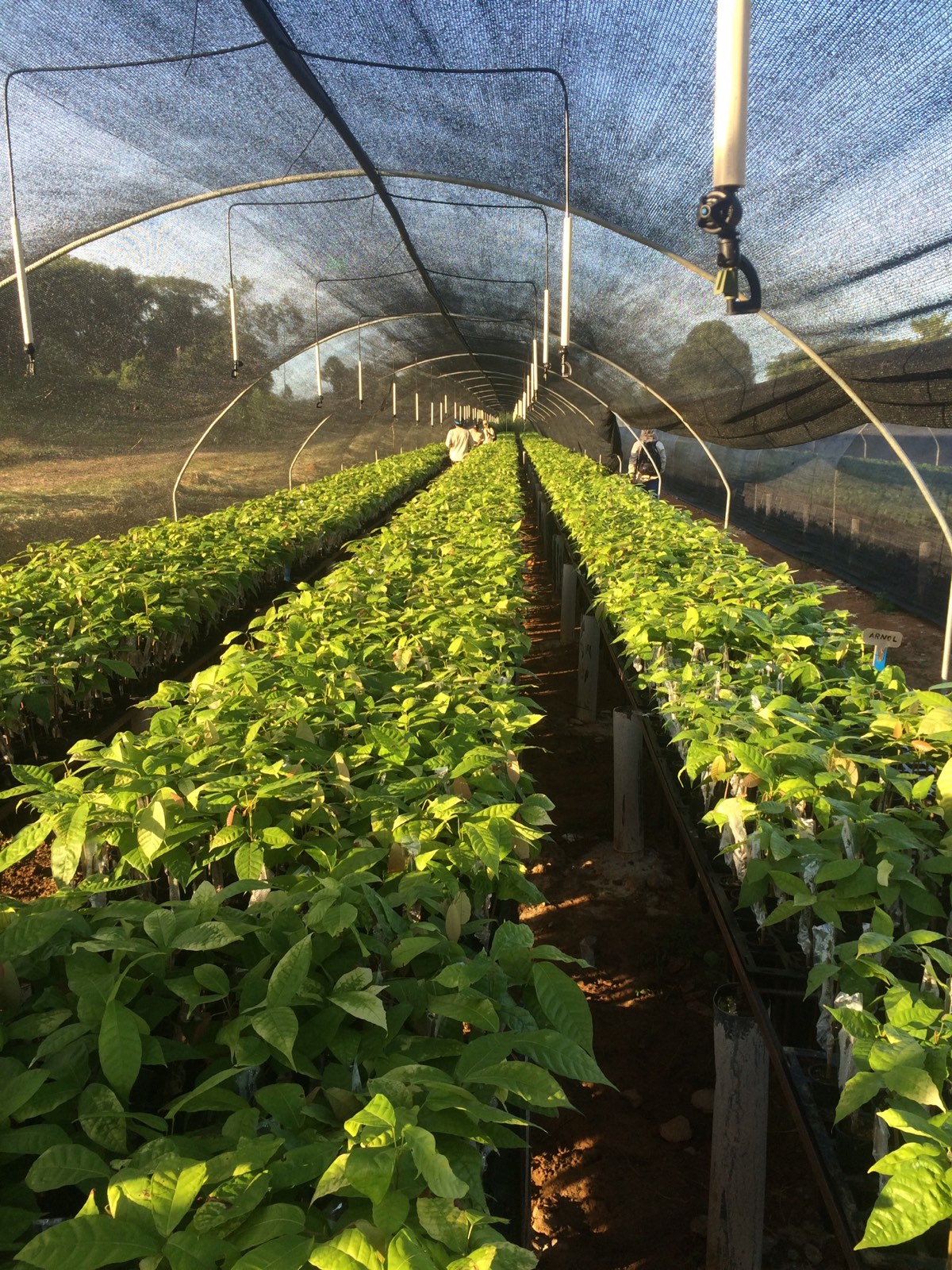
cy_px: 635
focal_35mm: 29
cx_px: 476
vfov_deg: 61.7
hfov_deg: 48.2
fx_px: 1063
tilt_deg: -12.7
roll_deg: +1.1
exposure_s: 1/227
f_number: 2.2
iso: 32
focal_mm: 4.15
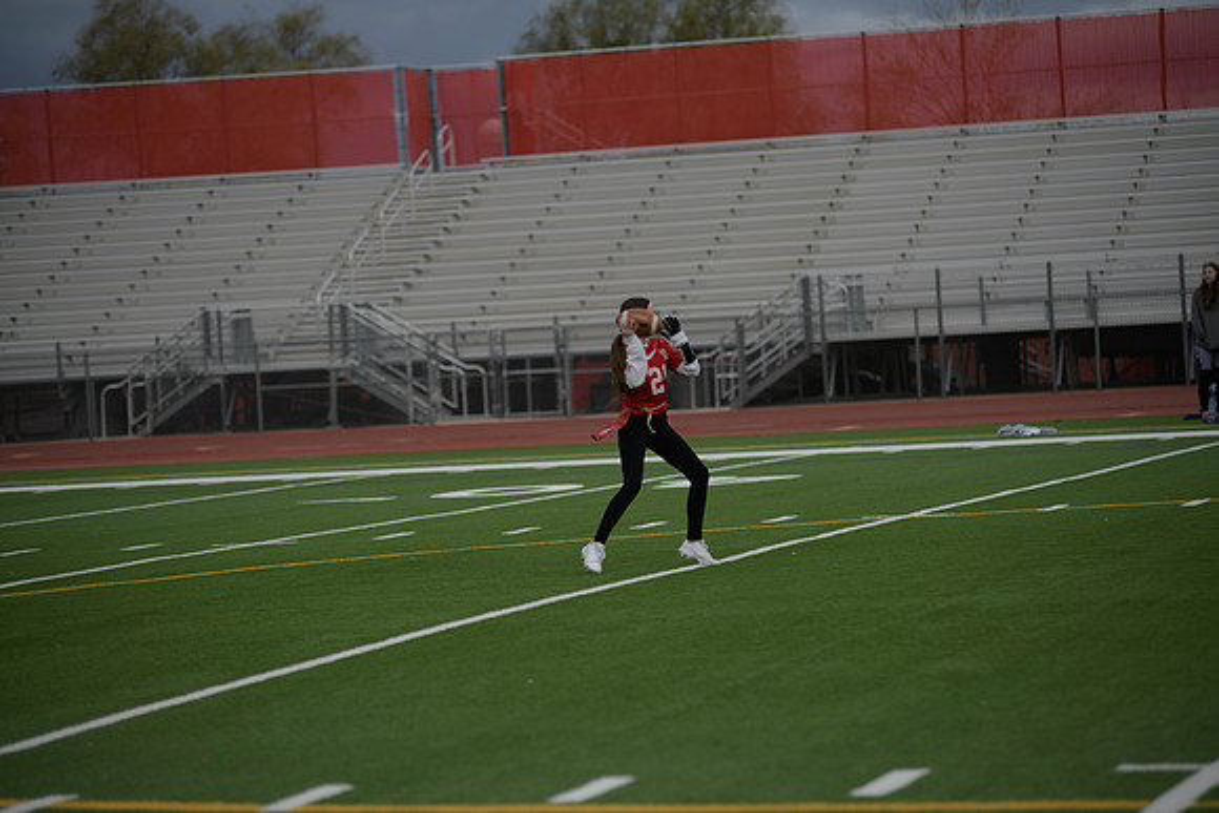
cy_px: 406
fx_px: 4572
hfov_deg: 15.2
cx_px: 610
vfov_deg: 10.2
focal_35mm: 135
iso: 64
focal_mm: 135
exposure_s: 1/200
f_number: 2.8
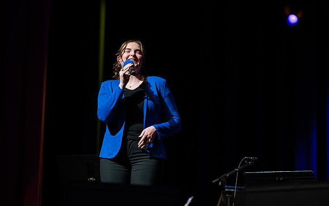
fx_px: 1193
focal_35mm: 133
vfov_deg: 9.9
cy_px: 103
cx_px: 164
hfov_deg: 15.7
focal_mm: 130
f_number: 2.8
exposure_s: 1/320
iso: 2500
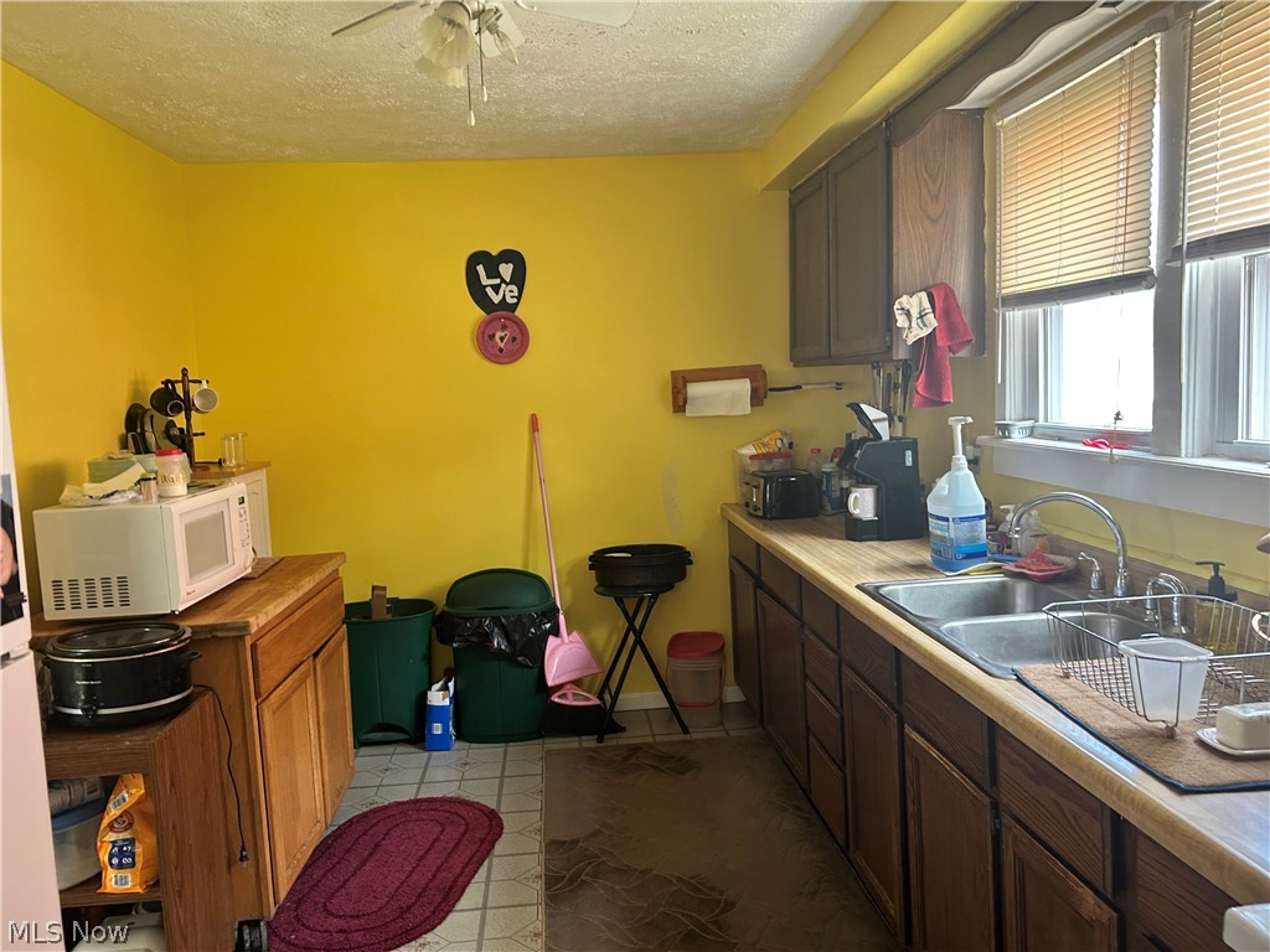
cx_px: 635
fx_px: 954
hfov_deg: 67.3
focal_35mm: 26
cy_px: 476
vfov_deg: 53.1
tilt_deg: -5.5
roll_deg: +2.6
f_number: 1.5
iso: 200
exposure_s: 1/60
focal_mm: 5.7
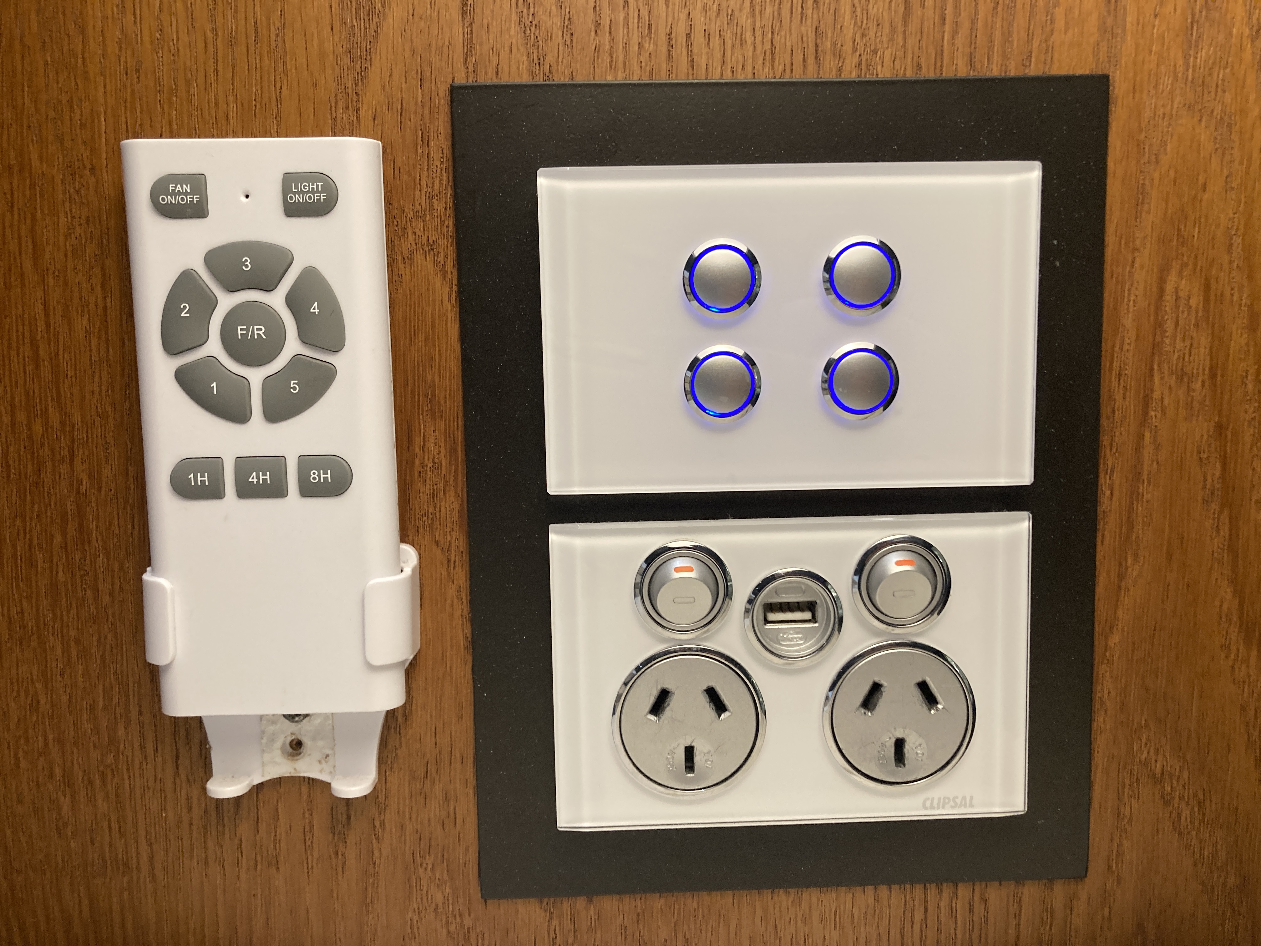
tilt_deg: -5.8
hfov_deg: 63.4
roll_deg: +0.4
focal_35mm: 28
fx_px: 1020
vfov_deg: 49.7
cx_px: 630
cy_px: 473
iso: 125
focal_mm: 3.99
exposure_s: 1/50
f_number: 1.8
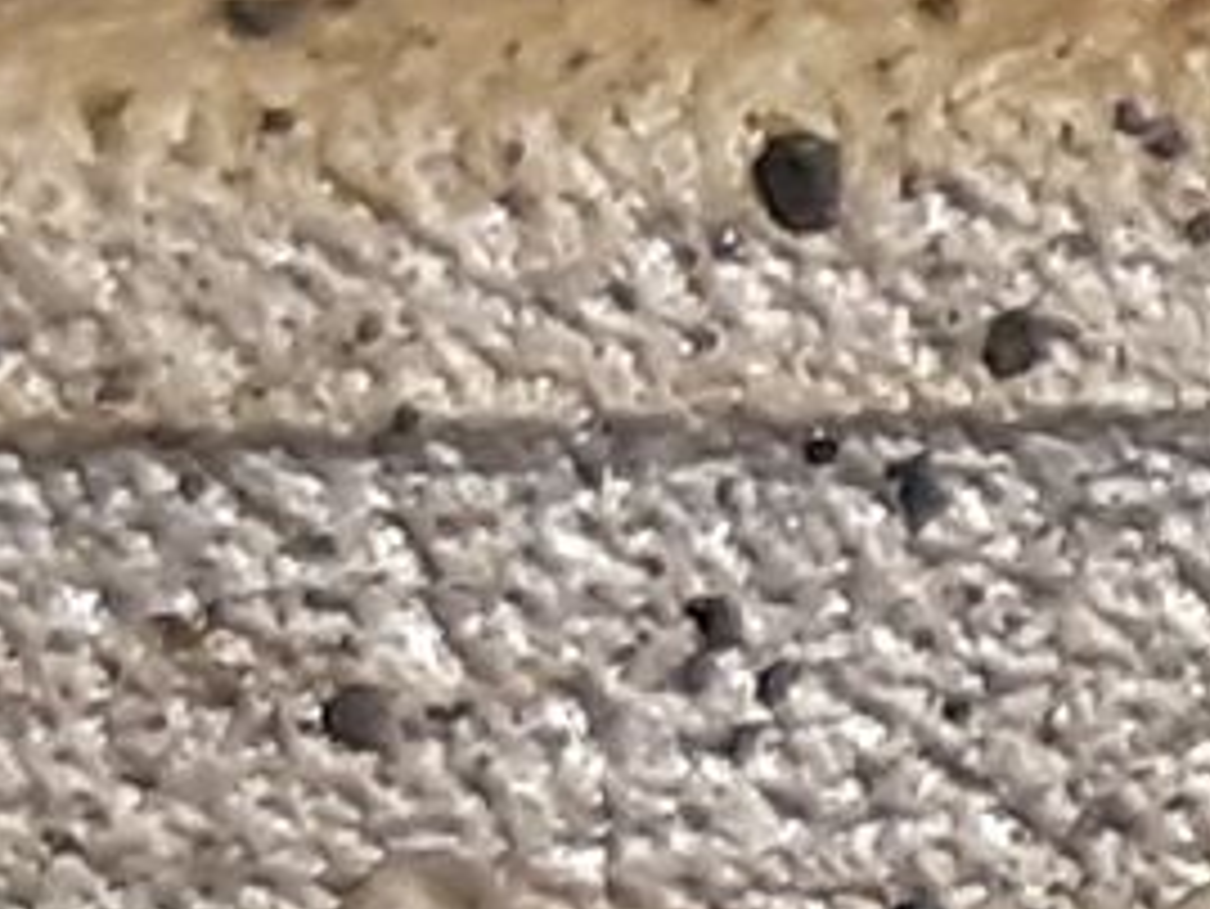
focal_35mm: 198
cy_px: 1174
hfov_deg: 8.8
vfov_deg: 7.4
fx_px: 6924
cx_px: 3113
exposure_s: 1/50
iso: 250
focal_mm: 3.93
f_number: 1.7
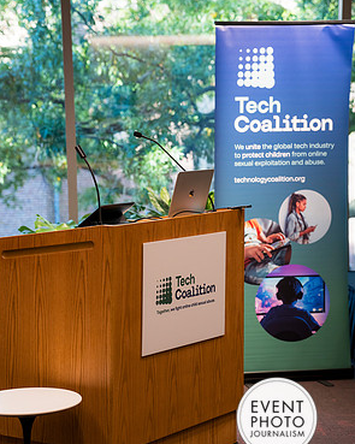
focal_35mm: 95
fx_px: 1248
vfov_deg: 20.2
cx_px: 176
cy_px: 225
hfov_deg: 16.2
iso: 640
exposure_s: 1/125
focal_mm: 83
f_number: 4
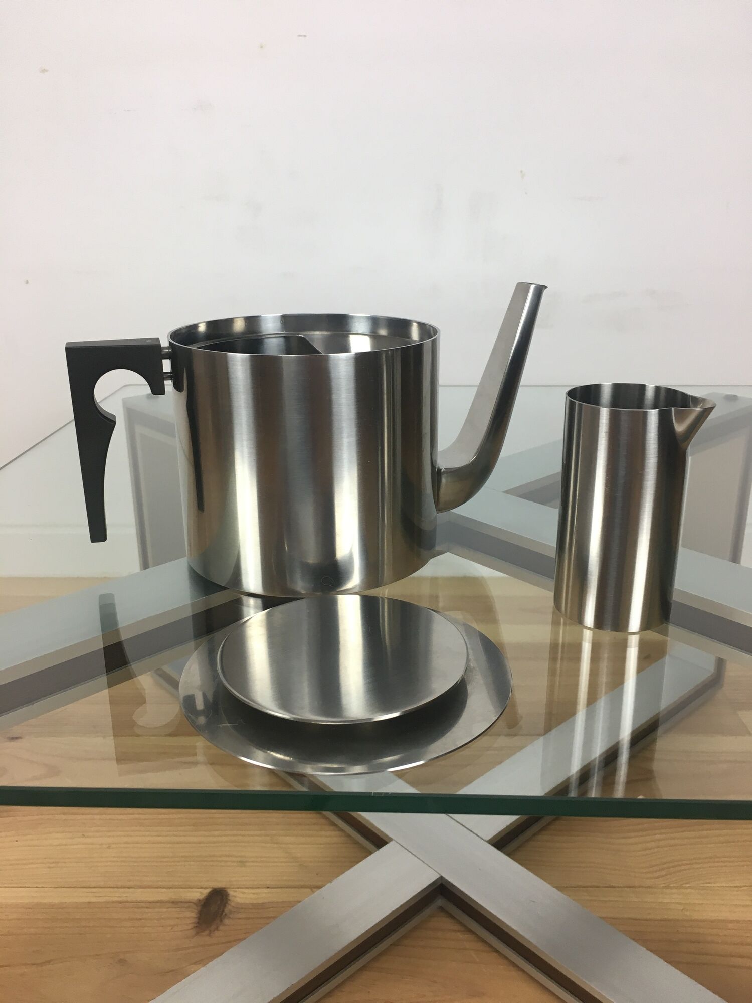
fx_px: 840
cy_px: 502
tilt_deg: -19.3
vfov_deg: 61.7
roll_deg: -0.6
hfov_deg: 48.2
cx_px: 376
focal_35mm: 29
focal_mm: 4.15
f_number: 2.2
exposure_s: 1/33
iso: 32
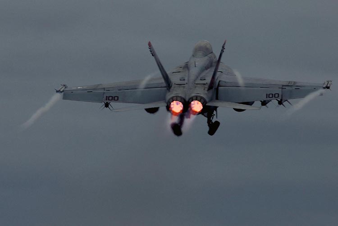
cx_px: 169
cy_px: 113
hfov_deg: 6.9
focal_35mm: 300
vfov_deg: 4.6
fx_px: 2820
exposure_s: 1/250
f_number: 5
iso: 100
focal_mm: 200
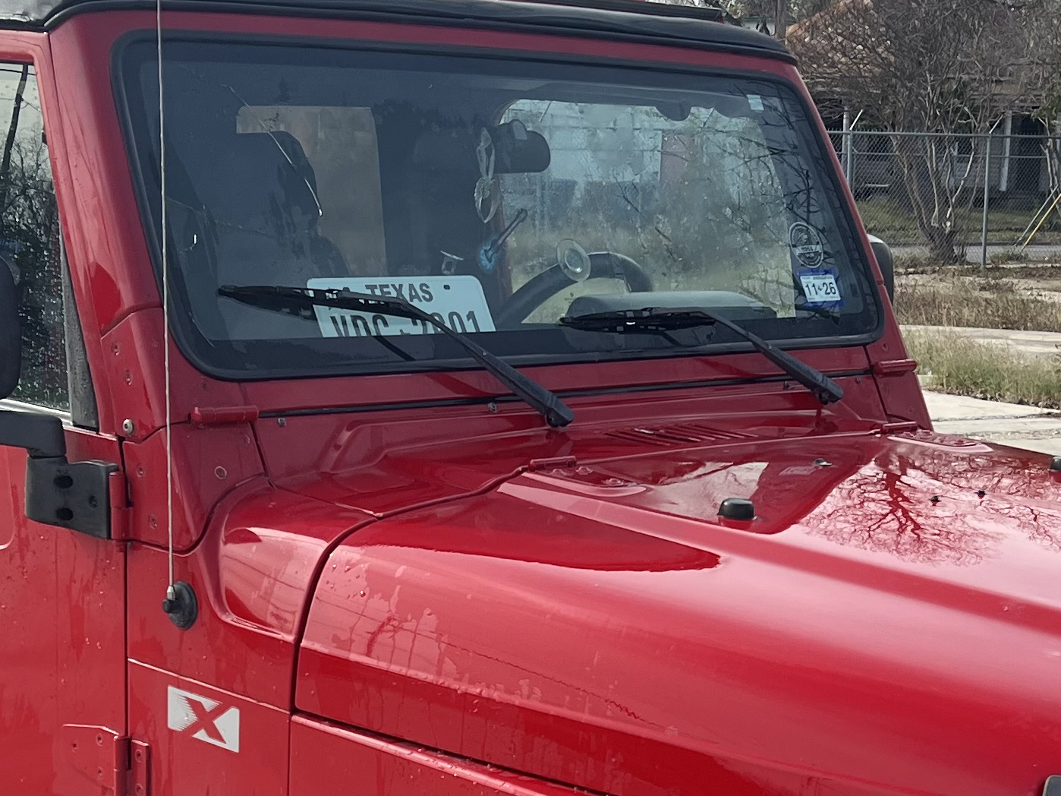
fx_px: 2298
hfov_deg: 26.0
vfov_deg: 19.2
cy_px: 766
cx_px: 474
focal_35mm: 75
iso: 50
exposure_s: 1/1869
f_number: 1.5
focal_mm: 5.7
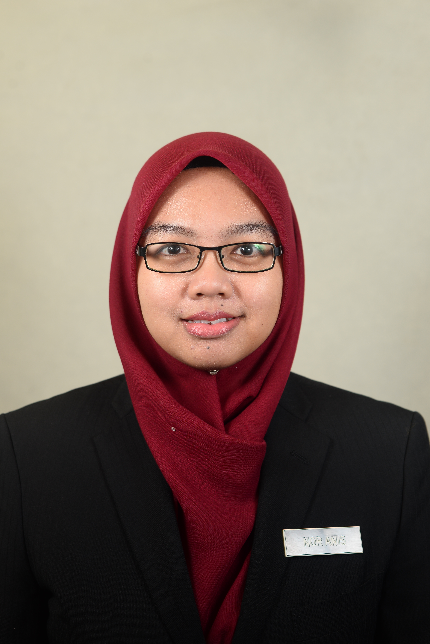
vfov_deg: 39.6
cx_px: 215
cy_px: 322
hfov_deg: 27.0
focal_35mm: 50
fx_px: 895
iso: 250
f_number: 5
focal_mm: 50
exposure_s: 1/40
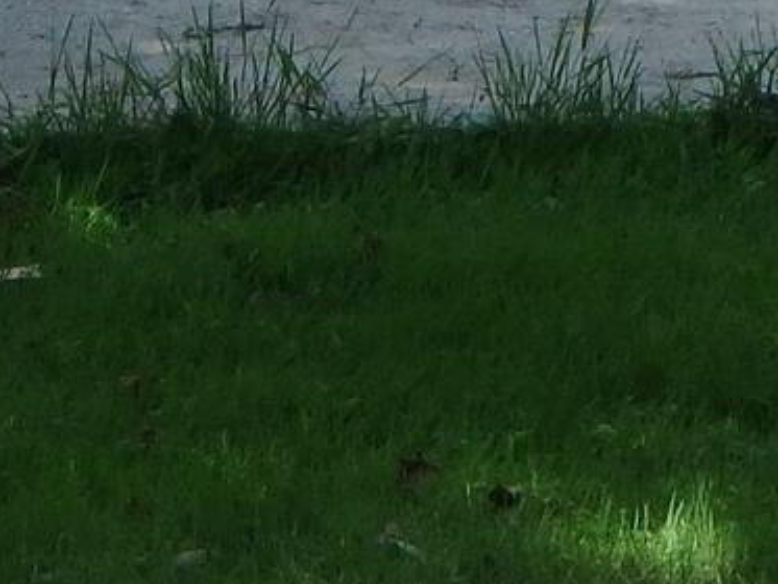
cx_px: 611
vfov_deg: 4.7
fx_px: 7037
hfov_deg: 6.3
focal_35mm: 313
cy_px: -670
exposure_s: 1/250
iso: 125
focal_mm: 10.1
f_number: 5.1
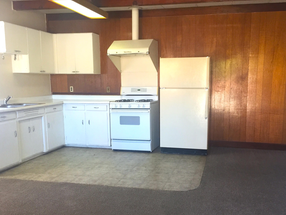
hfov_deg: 52.6
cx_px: 153
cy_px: 129
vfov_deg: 40.5
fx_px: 289
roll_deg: -0.1
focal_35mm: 35
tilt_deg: -9.2
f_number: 2.2
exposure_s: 1/30
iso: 50
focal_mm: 4.15
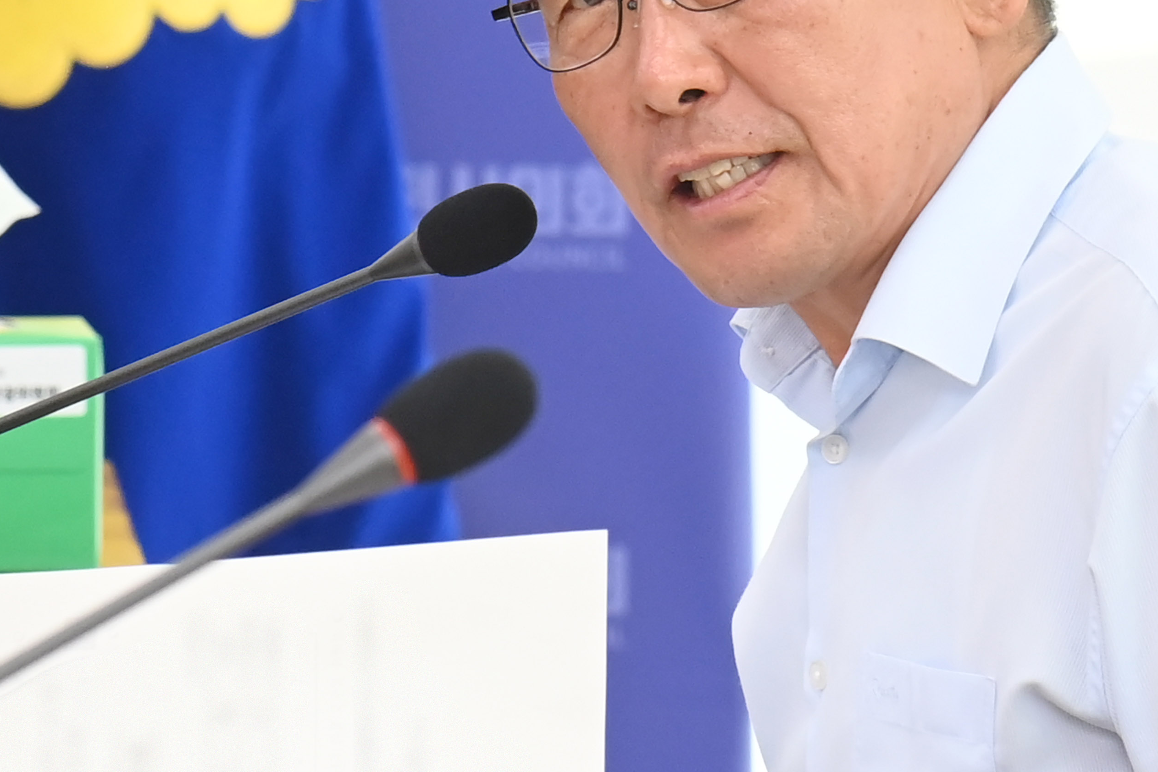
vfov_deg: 5.6
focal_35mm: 247
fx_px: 7944
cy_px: 360
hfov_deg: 8.3
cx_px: 537
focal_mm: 112
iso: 2500
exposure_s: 1/250
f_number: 6.3
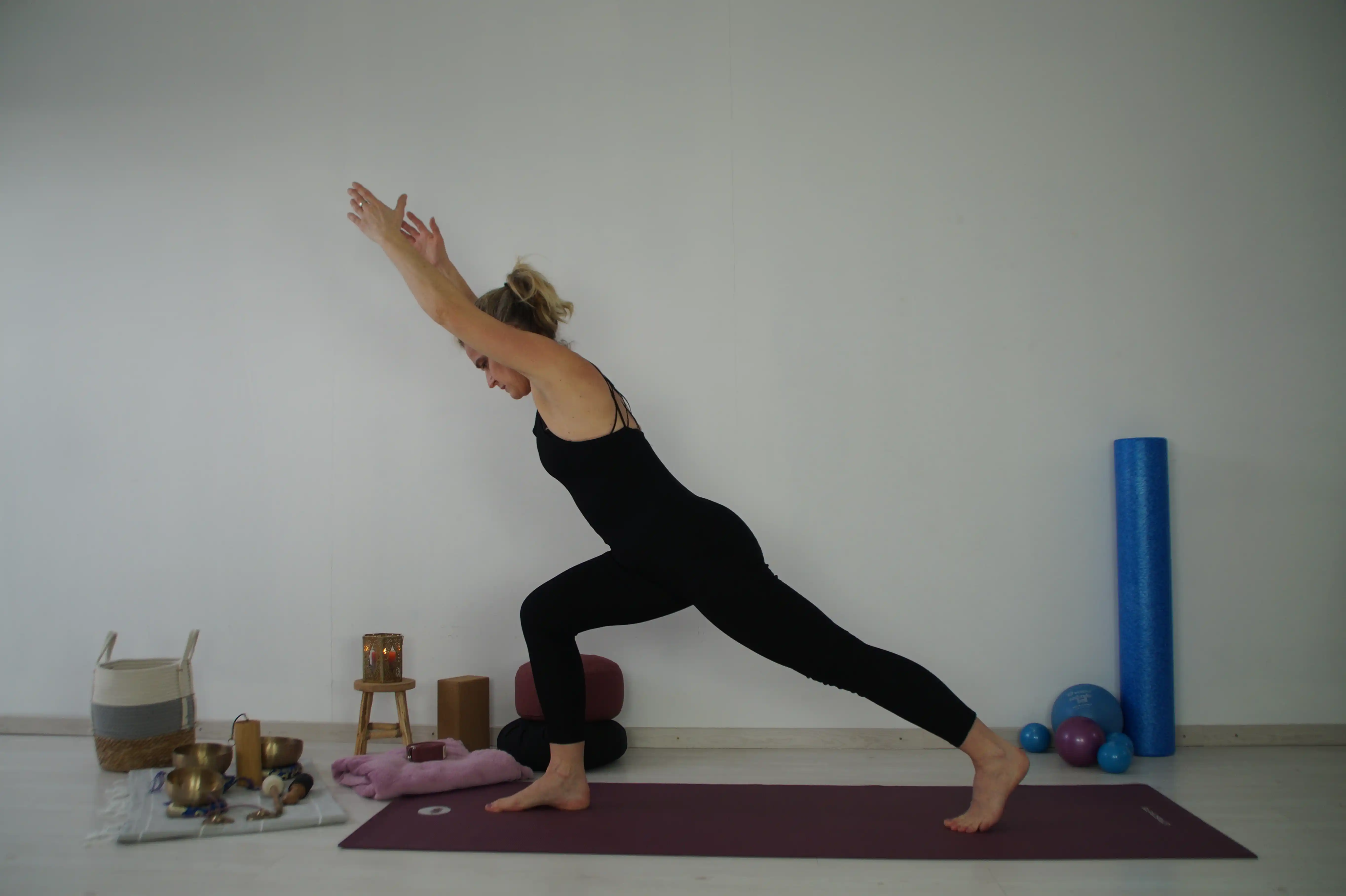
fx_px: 1009
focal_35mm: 27
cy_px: 448
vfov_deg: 47.9
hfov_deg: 67.4
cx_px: 673
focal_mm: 18
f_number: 4
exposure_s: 1/160
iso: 250
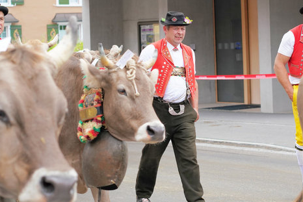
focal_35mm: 164
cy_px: 52
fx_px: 1381
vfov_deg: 8.4
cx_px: 168
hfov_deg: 12.5
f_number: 5
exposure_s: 1/800
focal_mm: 85
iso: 800
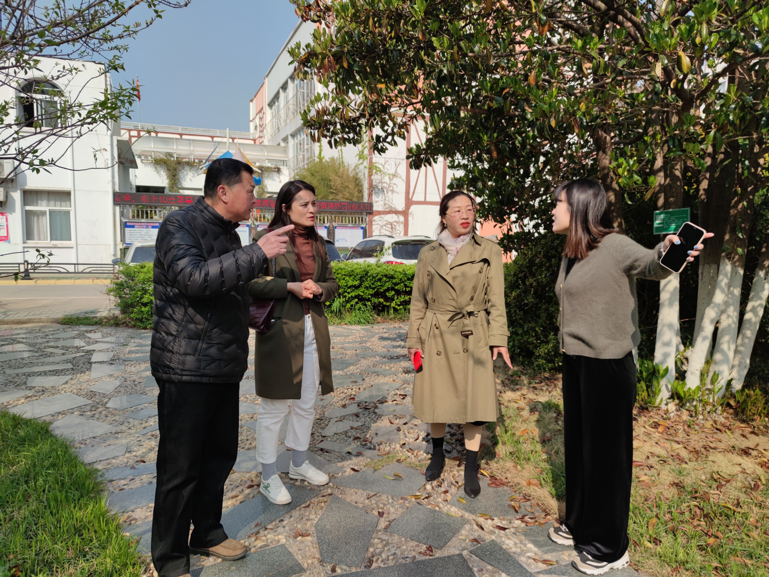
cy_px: 288
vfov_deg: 56.8
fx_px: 533
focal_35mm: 24
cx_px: 384
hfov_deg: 71.6
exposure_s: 1/2858
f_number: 1.69
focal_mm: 6.72
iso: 50
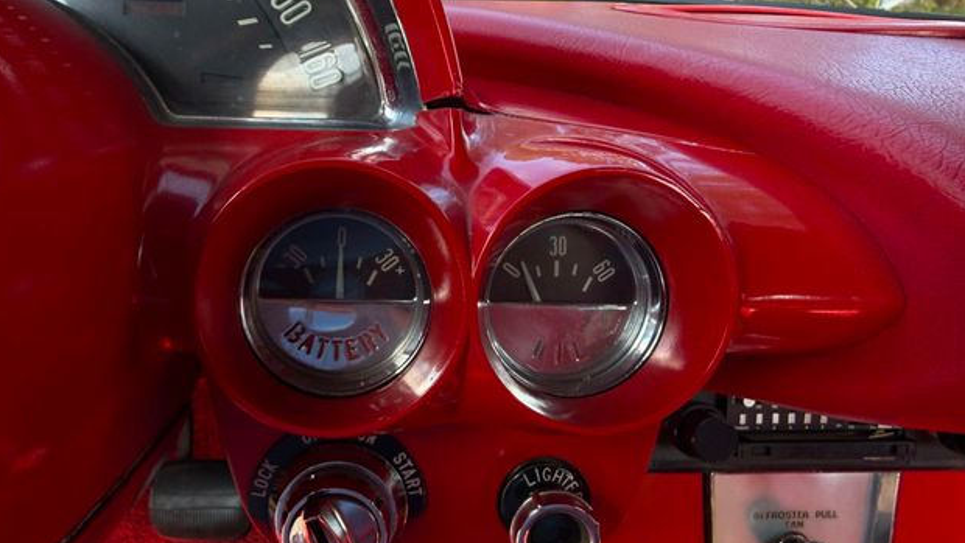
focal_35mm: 27
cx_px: 481
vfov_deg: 42.9
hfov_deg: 69.9
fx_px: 691
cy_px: 286
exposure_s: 1/149
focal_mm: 2.22
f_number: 2.2
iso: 40
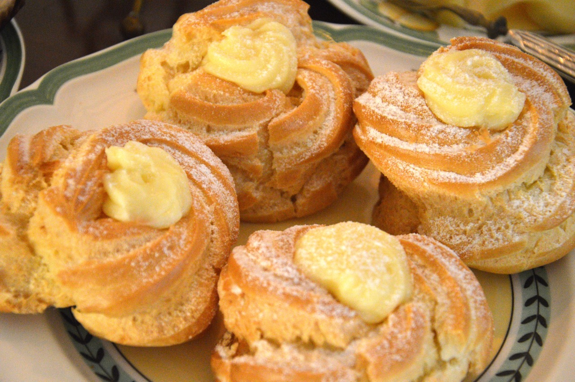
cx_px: 288
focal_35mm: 99
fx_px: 1580
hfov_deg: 20.6
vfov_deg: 13.8
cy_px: 191
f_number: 5.3
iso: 3200
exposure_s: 1/60
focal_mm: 66
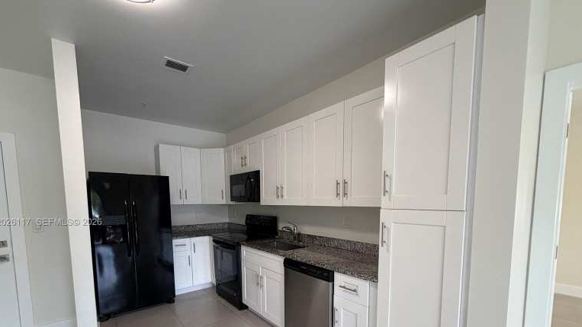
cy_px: 223
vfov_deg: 65.0
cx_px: 288
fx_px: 247
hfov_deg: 99.4
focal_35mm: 16
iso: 250
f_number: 2.2
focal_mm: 2.22
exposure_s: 1/120
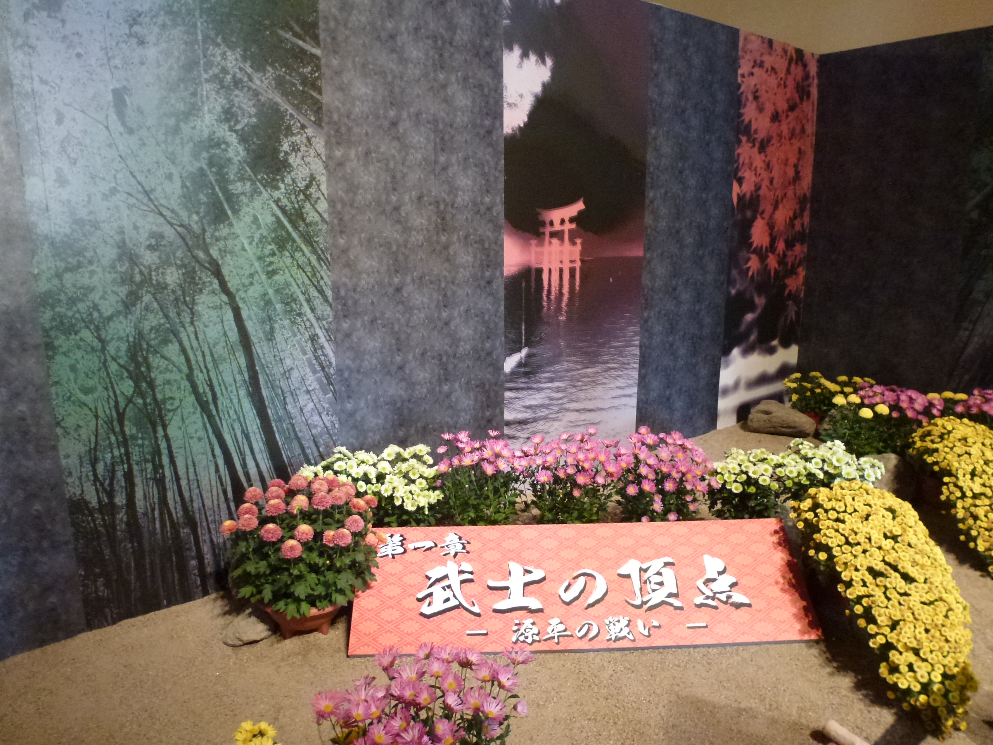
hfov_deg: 71.6
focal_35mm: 24
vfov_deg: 56.8
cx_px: 496
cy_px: 372
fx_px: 688
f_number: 3.3
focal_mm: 4.3
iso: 400
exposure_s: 1/20
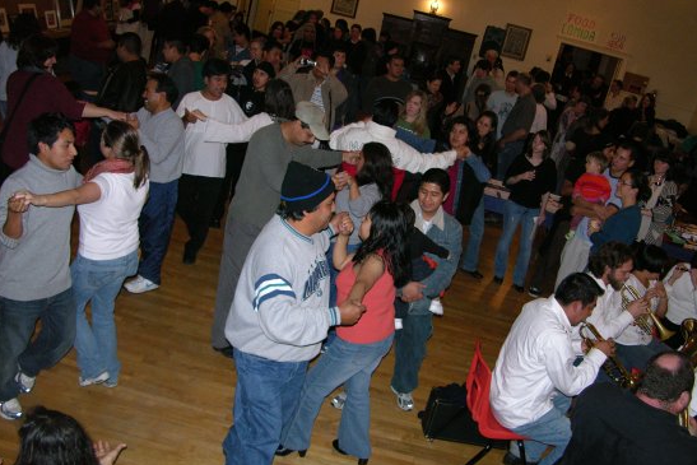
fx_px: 717
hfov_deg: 51.9
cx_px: 349
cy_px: 225
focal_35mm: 37
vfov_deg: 36.0
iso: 200
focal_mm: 8.9
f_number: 2.8
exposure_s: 1/60.1
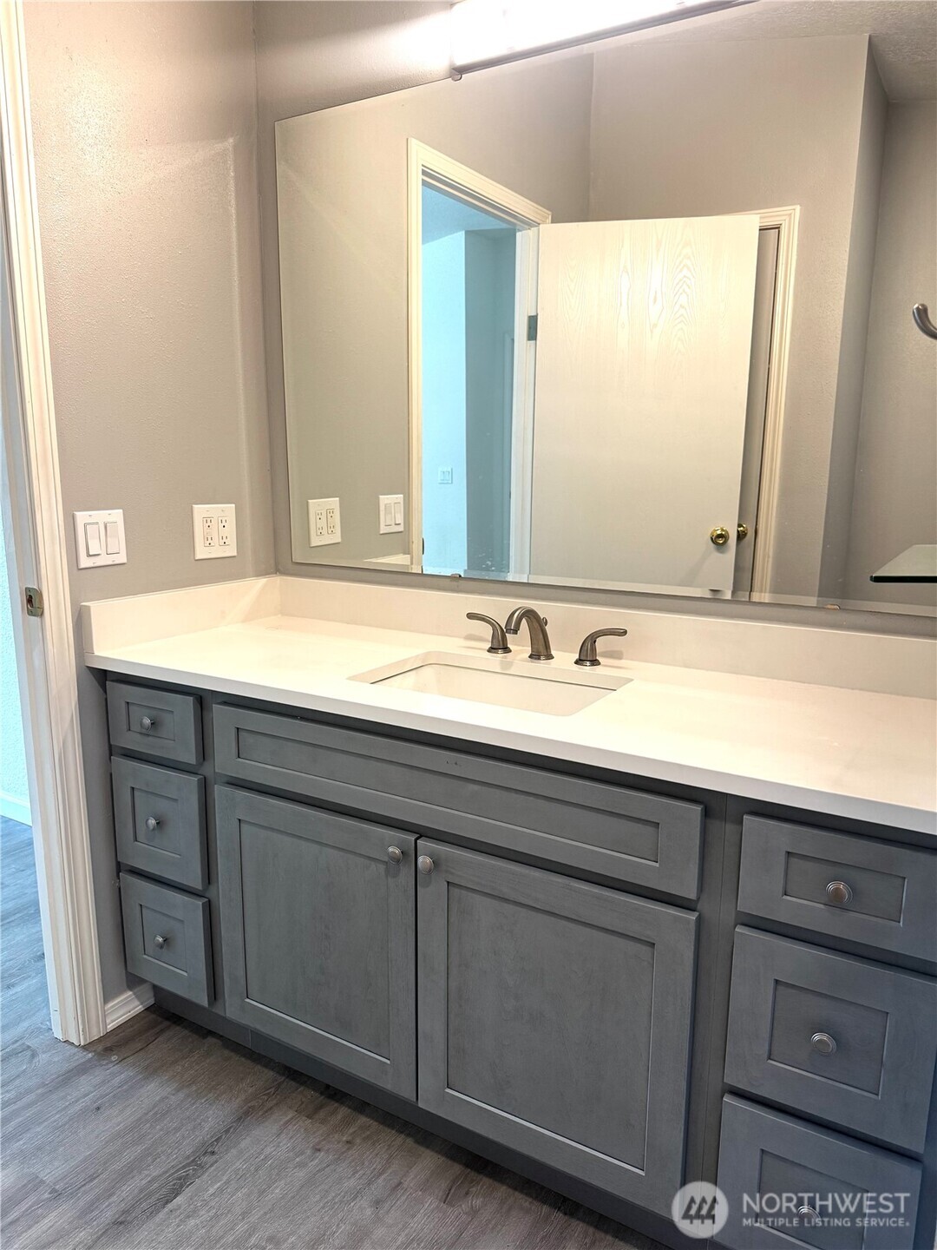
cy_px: 625
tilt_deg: -10.9
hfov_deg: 56.8
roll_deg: -0.5
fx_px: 866
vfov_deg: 71.6
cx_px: 468
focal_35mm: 24
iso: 200
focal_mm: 6.76
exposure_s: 1/120
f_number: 1.78
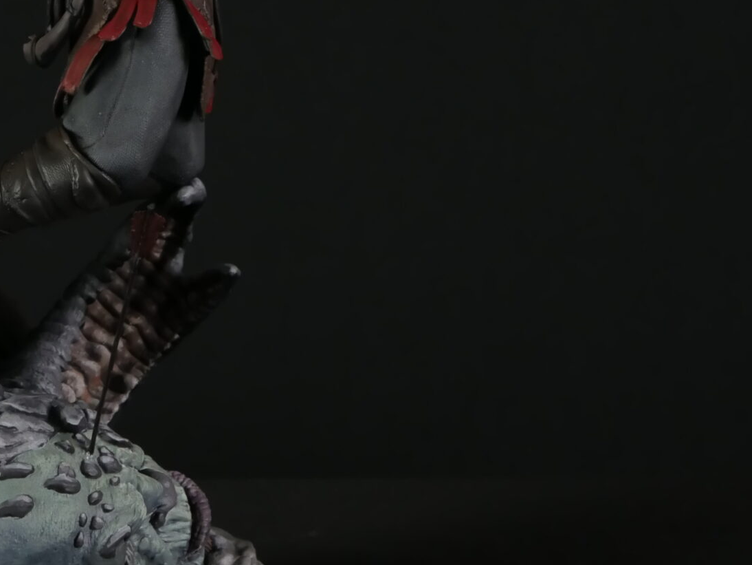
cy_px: -50
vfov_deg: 12.5
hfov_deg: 16.6
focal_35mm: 117
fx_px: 2542
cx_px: 69
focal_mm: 25
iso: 3200
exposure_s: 1/125
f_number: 7.1
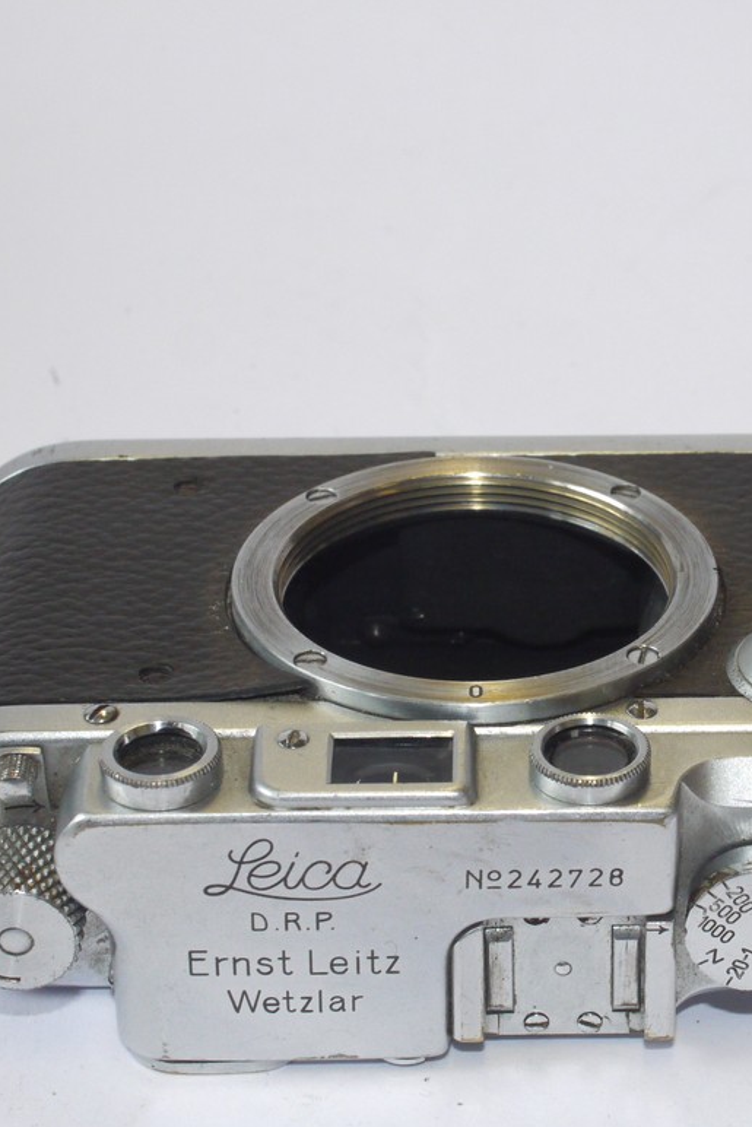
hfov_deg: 14.0
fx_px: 3038
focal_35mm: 97
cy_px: 653
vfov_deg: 21.0
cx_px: 583
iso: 800
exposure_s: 1/80
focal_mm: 30
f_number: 10
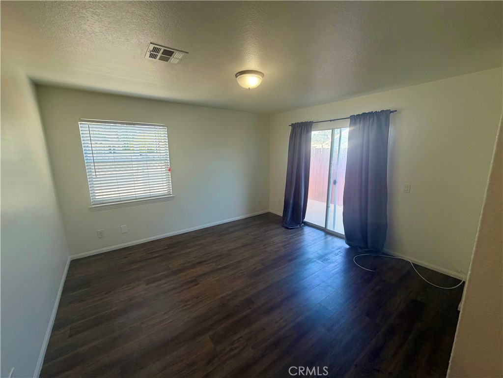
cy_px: 189
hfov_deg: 102.1
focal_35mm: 14
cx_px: 252
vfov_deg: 85.7
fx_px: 203
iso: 160
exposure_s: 1/120
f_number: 2.2
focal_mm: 2.22
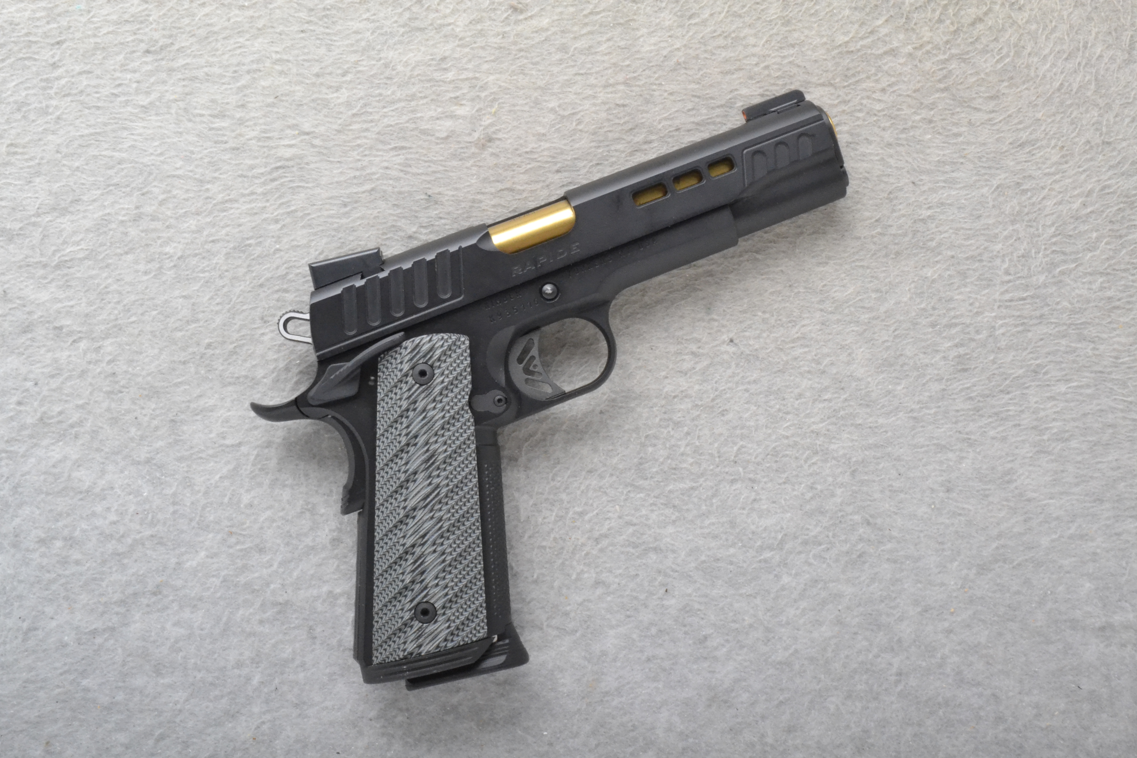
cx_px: 568
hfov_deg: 41.1
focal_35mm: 48
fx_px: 1516
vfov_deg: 28.1
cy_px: 379
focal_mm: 32
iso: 3200
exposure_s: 1/160
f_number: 20
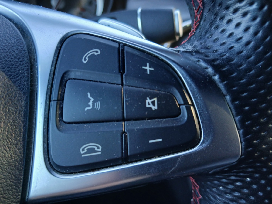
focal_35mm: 27
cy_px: 102
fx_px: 212
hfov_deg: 65.3
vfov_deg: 51.4
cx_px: 136
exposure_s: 1/50
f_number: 1.8
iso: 160
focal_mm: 3.98
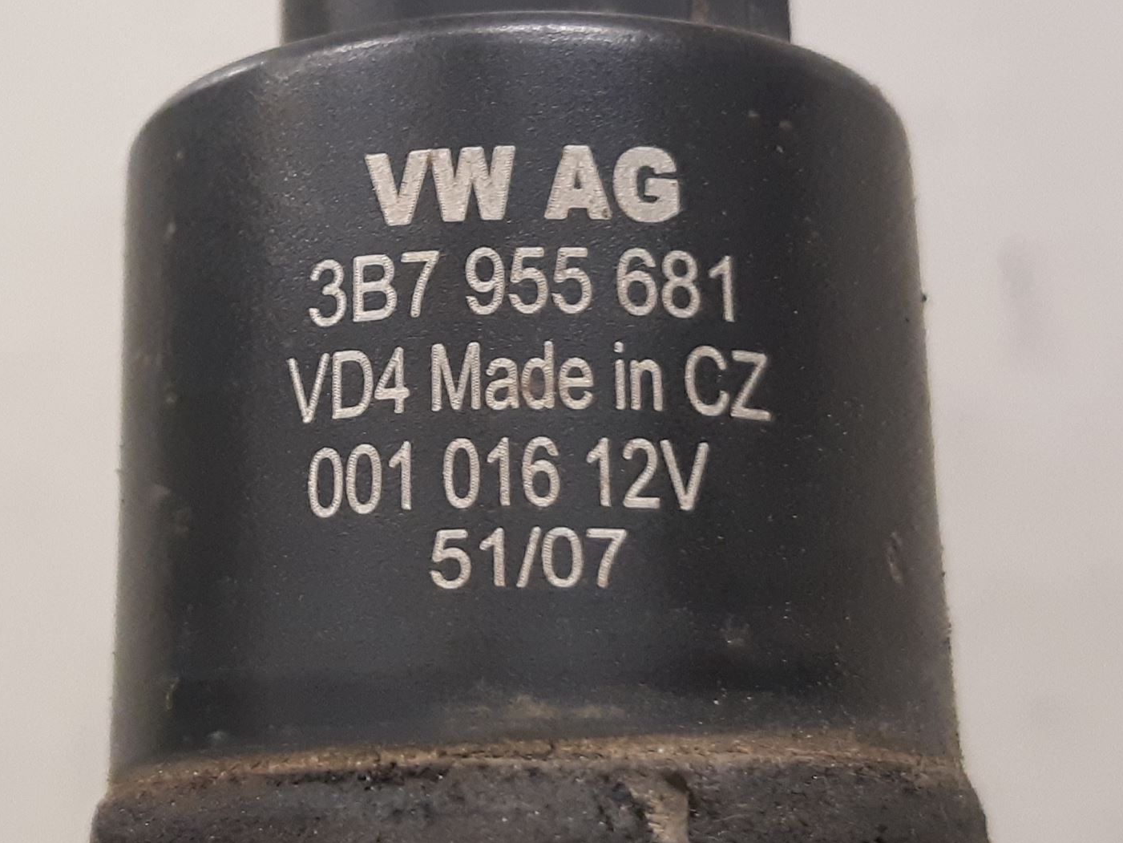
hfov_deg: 48.0
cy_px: 371
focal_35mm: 38
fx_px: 1233
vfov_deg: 37.7
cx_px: 356
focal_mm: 3.93
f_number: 1.7
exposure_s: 1/50
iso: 320
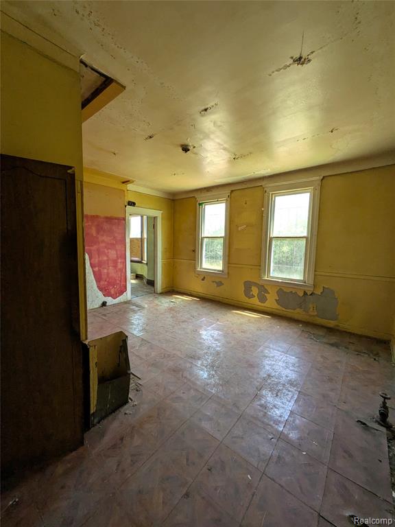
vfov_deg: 102.1
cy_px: 264
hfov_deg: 85.7
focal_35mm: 14
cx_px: 198
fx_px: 213
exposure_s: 1/120
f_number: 2.2
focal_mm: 1.83
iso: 127
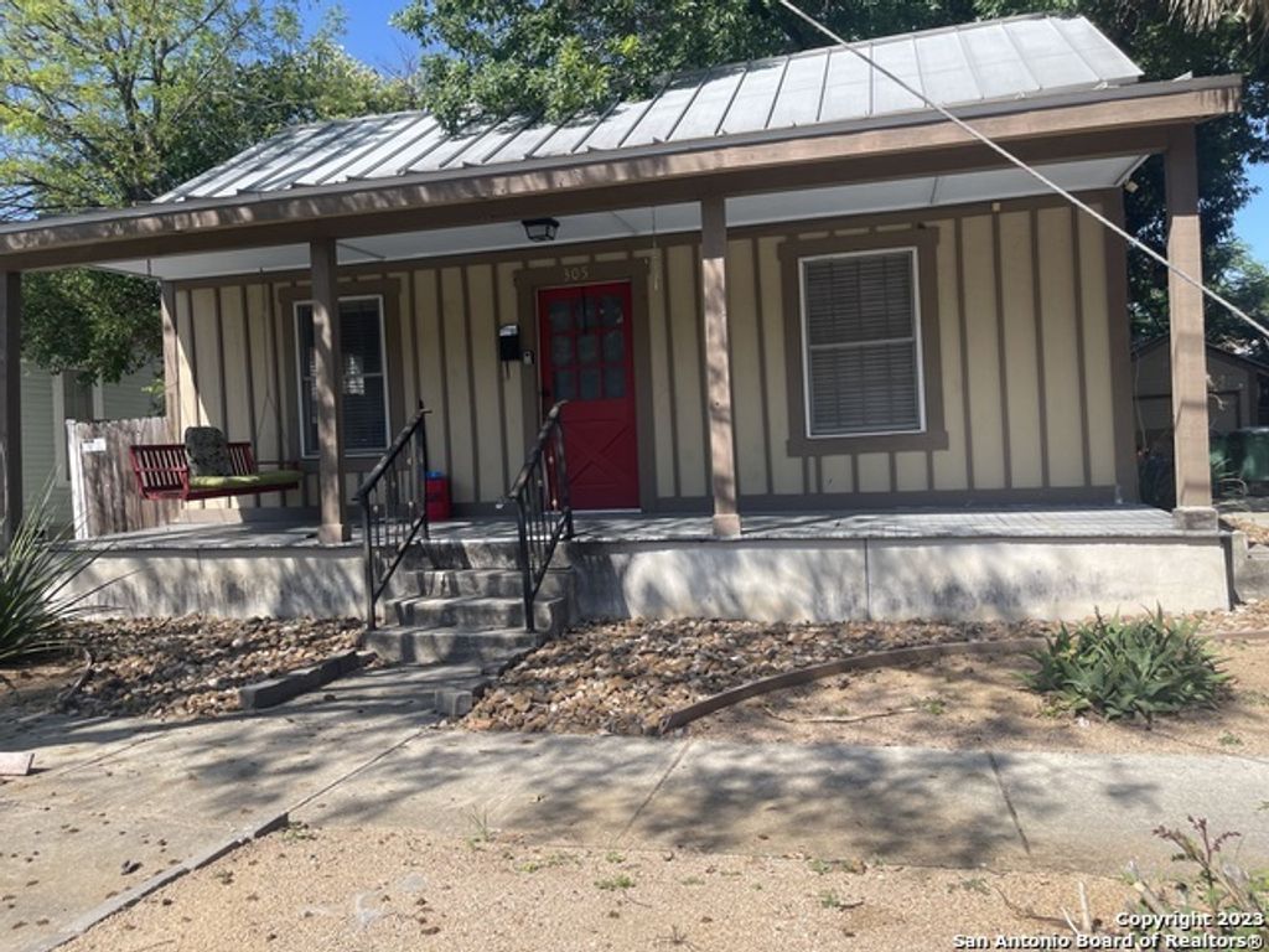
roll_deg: +2.0
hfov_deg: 67.3
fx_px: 953
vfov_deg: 53.1
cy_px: 476
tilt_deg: -1.0
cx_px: 634
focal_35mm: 26
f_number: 1.6
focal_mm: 5.1
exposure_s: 1/1946
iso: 32
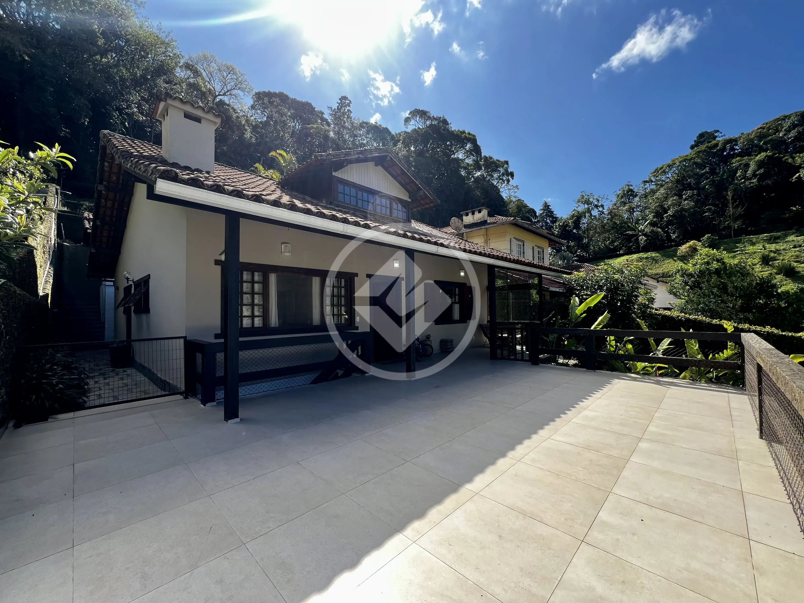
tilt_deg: +2.2
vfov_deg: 89.9
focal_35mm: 13
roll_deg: +0.7
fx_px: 302
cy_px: 302
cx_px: 402
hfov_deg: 106.2
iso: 32
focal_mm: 1.57
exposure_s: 1/367
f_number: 1.8
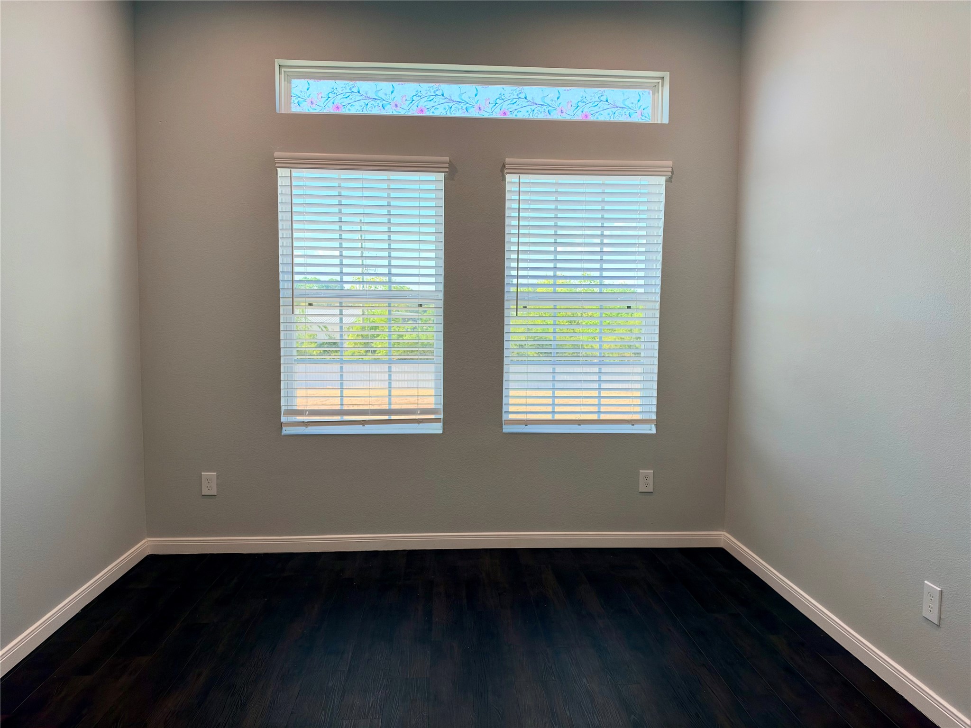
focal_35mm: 24
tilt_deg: -4.0
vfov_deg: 56.8
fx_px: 673
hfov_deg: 71.6
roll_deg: -0.1
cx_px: 486
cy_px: 364
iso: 80
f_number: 1.8
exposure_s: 1/287
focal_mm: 6.93
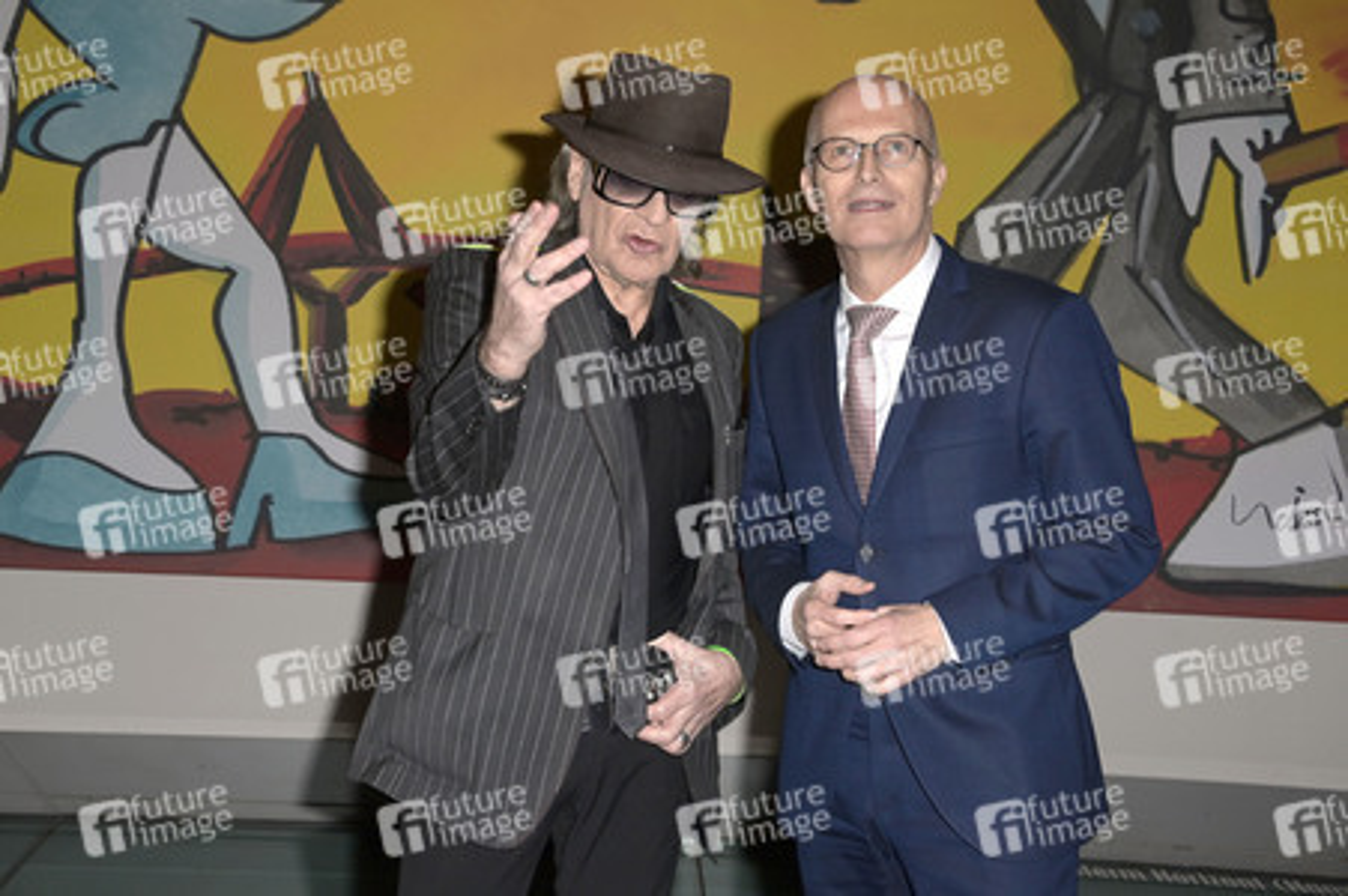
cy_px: 448
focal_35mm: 50
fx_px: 1871
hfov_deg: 39.6
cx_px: 674
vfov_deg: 27.0
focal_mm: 50
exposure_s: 1/160
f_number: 5.6
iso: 1000
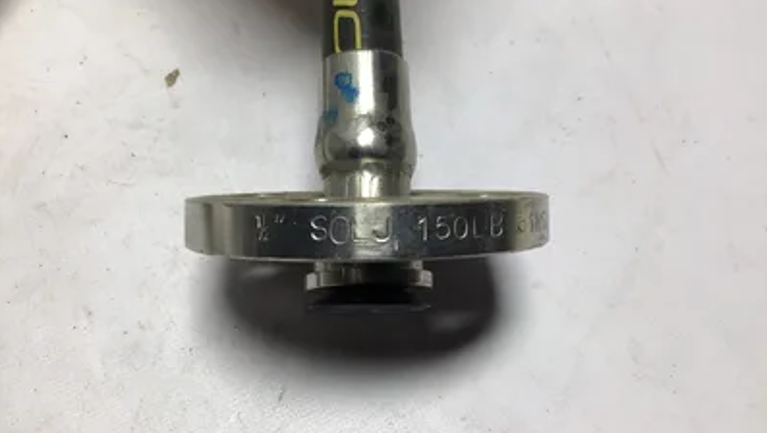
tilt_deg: -60.4
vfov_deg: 34.7
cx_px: 384
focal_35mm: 34
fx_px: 692
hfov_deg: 58.0
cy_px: 189
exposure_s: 1/124
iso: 25
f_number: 2.4
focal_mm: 3.3
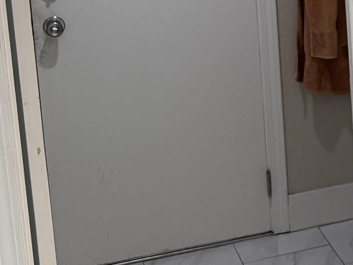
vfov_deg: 13.2
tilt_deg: -8.4
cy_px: -67
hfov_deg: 15.2
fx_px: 1112
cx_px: 667
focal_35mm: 109
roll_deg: +2.5
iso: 100
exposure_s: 1/121
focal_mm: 6.76
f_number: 1.78
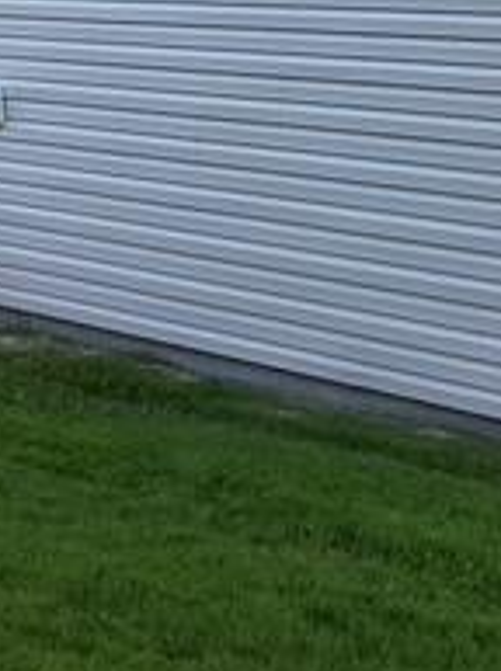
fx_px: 1994
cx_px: 250
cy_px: -309
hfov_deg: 14.3
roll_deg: -3.5
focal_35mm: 103
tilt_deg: +5.0
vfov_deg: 17.4
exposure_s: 1/184
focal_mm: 3.3
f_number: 2.4
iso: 25
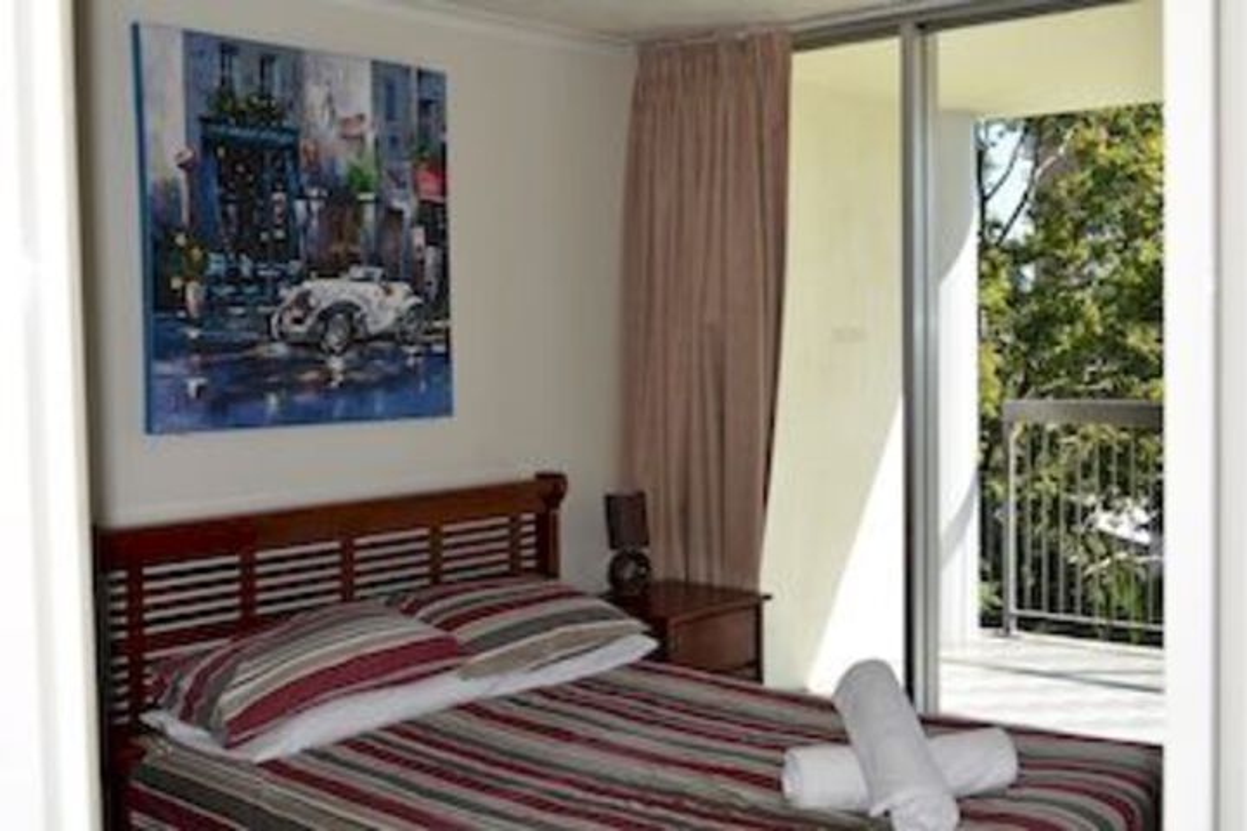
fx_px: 1507
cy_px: 416
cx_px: 624
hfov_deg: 45.0
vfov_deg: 30.8
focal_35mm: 44
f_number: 6.3
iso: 100
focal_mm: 29
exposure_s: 1/200
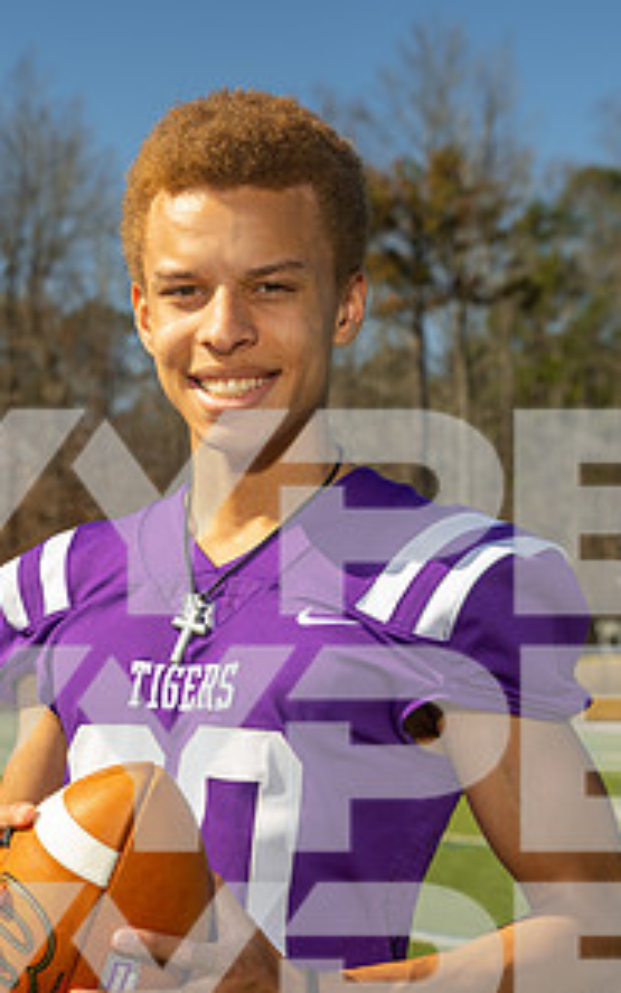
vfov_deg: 25.8
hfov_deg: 16.5
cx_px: 248
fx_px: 2139
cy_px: 751
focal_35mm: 79
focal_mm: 51
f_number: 5.6
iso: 100
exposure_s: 1/125
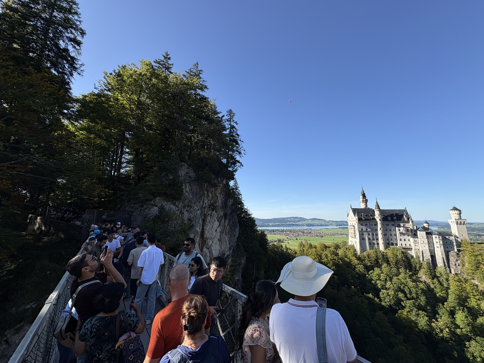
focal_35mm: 14
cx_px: 242
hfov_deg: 102.1
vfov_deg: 85.7
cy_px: 182
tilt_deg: +11.0
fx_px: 196
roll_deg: -0.1
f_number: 2.2
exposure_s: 1/1143
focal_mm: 2.22
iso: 40
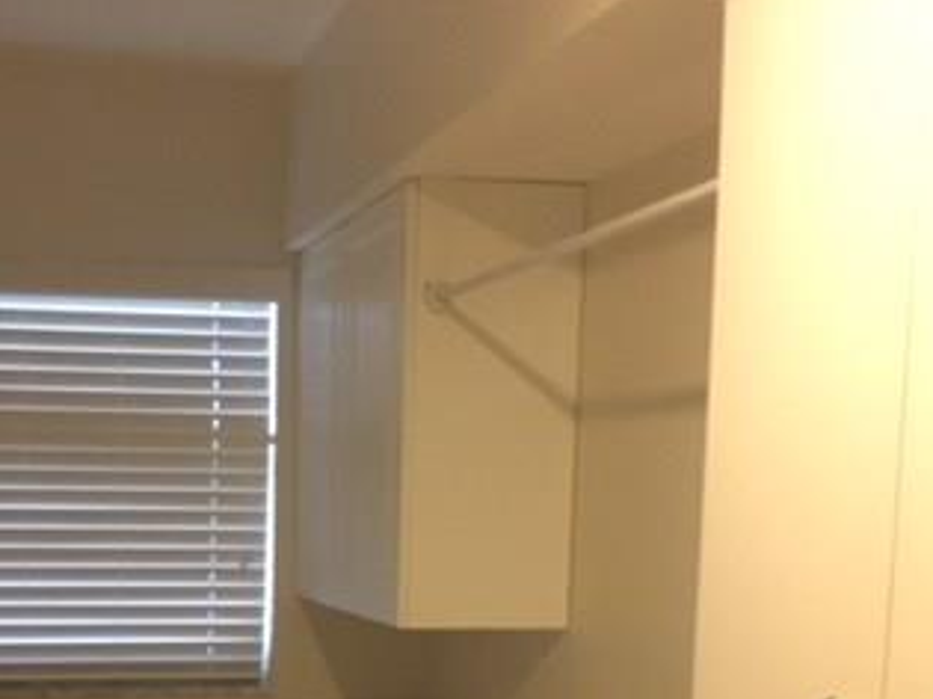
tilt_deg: -6.8
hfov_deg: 32.3
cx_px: 278
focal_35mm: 59
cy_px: 681
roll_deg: -2.1
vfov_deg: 23.8
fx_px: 1590
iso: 320
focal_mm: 4.15
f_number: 2.2
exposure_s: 1/15
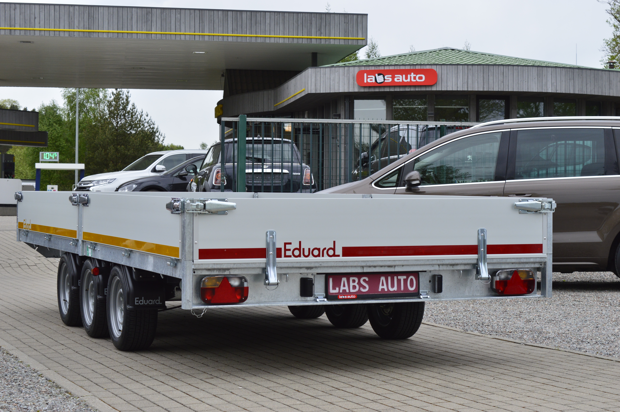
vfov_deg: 18.1
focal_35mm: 75
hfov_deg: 27.0
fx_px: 1291
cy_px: 206
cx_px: 310
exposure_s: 1/250
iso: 400
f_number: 10
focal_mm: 50
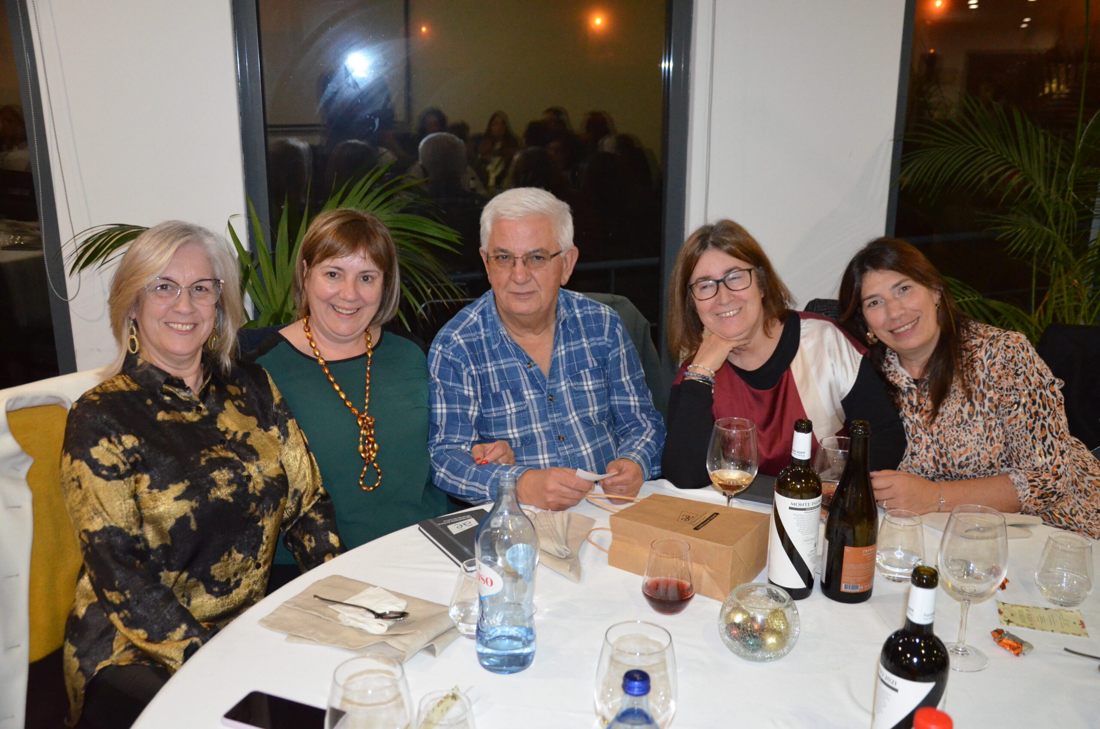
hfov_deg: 57.3
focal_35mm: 33
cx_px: 550
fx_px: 1006
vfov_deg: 39.8
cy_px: 364
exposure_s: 1/60
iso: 3200
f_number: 3.8
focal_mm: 22
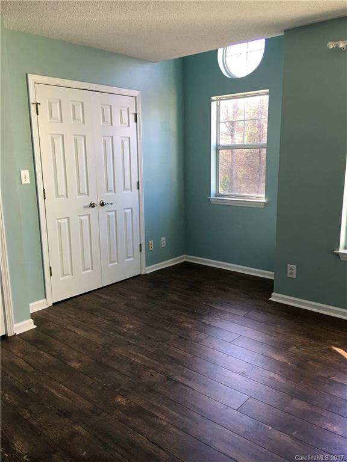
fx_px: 388
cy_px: 231
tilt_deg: -11.0
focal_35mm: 29
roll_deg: +1.6
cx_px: 174
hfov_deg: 48.2
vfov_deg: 61.7
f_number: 2.2
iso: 25
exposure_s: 1/30
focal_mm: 4.15
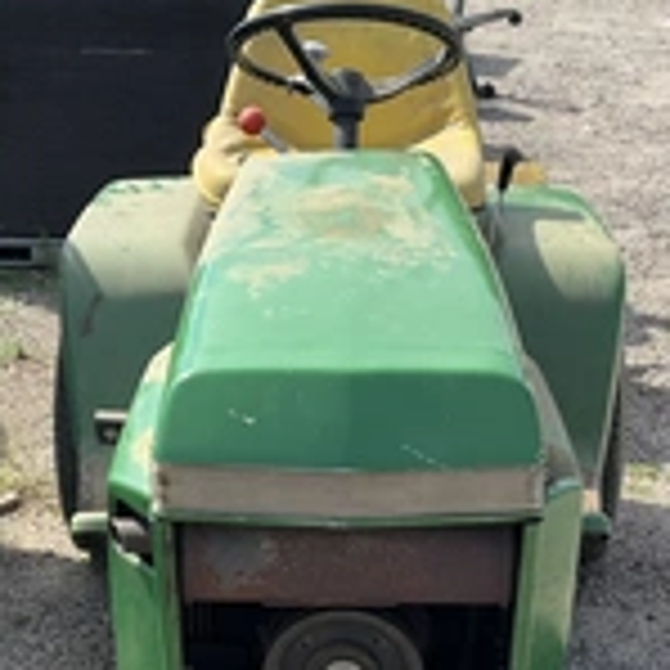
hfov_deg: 25.0
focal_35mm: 69
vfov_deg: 24.9
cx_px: 369
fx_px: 1511
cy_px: 454
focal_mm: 3
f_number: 1.8
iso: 25
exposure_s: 1/929
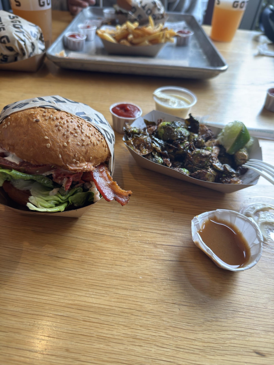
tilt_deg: -42.3
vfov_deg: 71.6
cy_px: 182
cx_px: 137
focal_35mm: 24
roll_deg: -6.6
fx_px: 253
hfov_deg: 56.8
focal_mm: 6.76
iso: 100
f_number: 1.78
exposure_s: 1/120
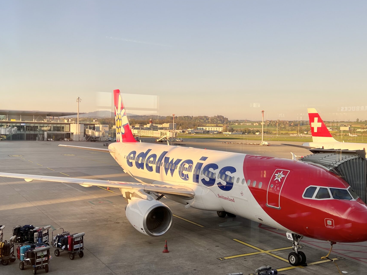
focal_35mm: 39
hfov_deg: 47.8
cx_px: 205
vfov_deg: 36.8
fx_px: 413
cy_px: 121
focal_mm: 5.7
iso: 50
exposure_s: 1/374
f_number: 1.5
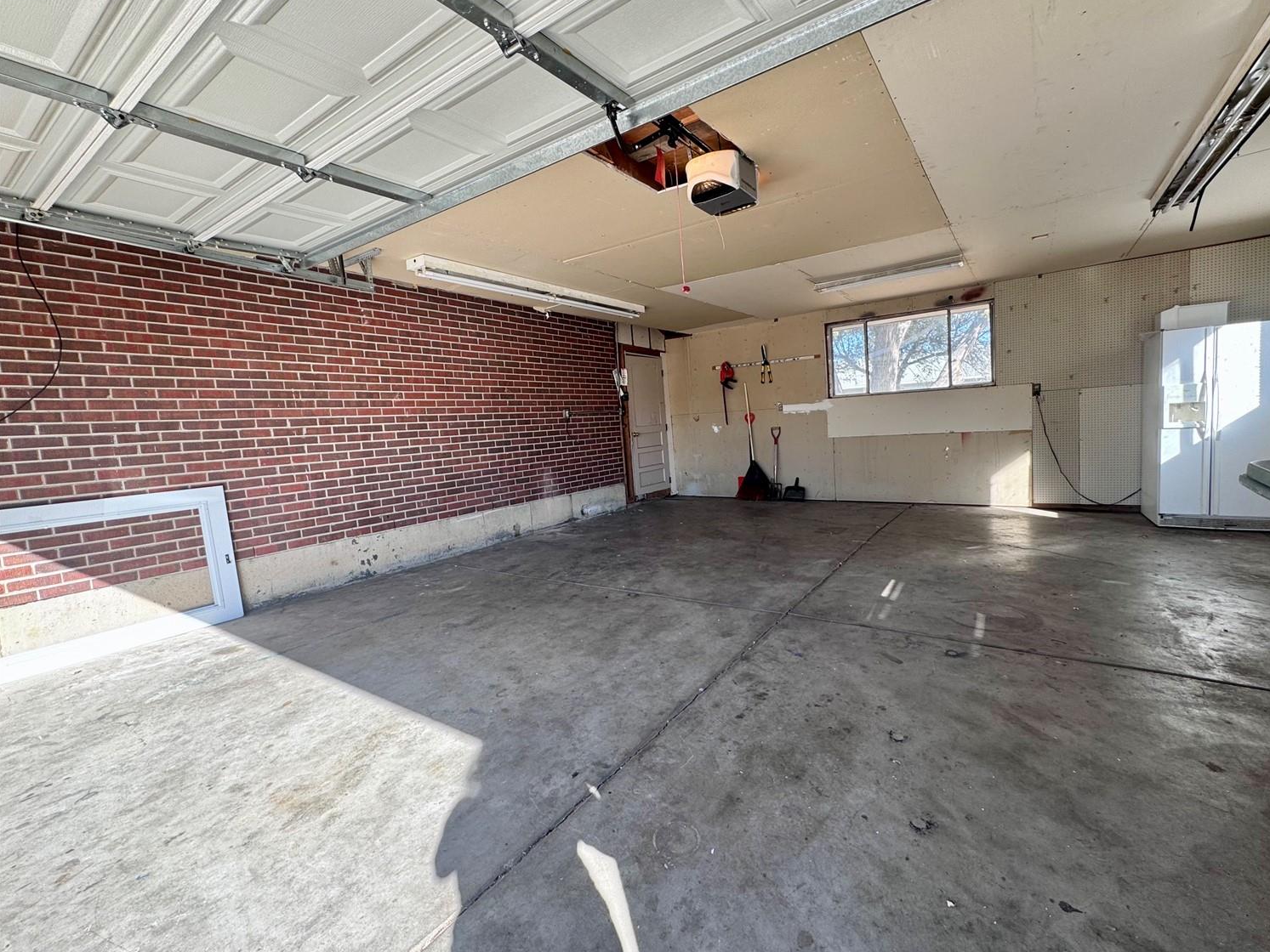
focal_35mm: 15
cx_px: 679
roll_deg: +3.8
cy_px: 469
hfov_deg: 98.0
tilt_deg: -4.6
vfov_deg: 81.7
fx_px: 550
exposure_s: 1/99
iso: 50
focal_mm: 2.22
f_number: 2.2
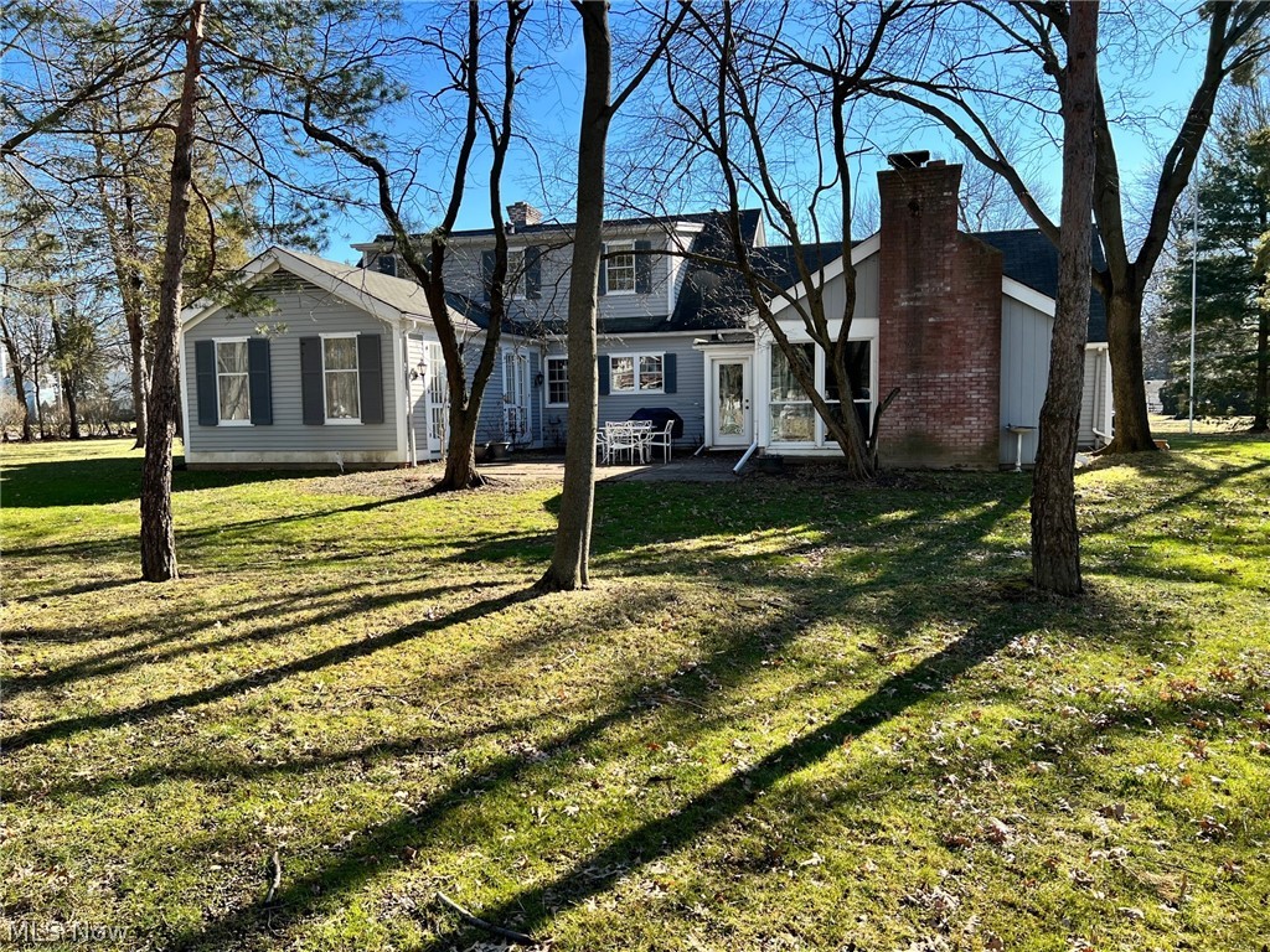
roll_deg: +1.4
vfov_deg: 53.1
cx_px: 635
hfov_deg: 67.3
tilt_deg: -3.8
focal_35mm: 26
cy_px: 476
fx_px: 954
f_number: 1.5
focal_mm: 5.7
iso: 50
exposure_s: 1/1068
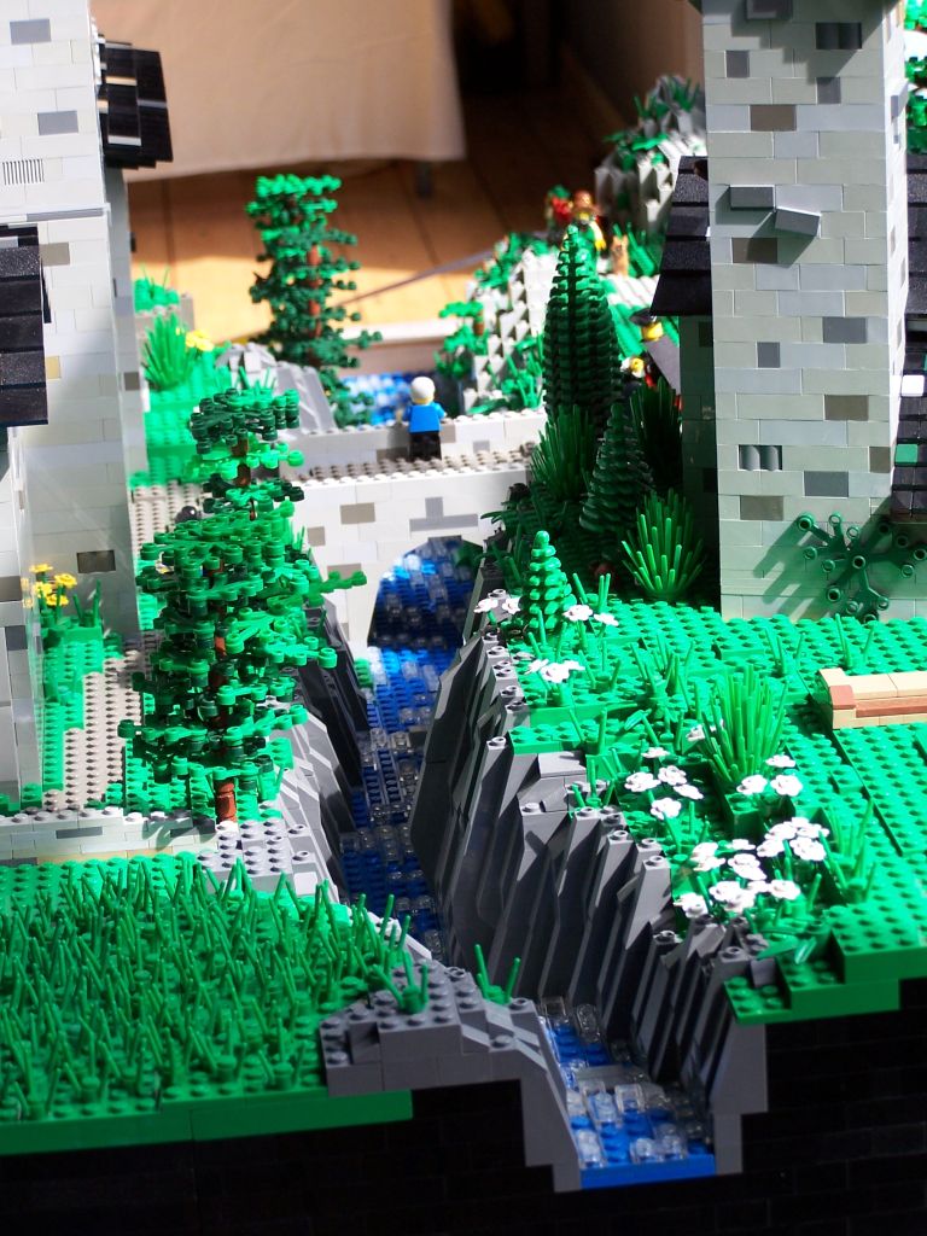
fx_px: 3356
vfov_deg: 20.9
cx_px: 464
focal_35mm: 94
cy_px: 618
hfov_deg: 15.7
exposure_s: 1/125
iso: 80
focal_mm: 15.6
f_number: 3.2
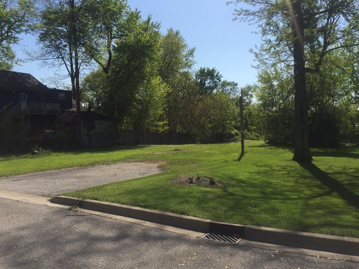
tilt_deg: -0.8
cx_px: 180
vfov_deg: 48.2
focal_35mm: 29
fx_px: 301
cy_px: 134
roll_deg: +0.5
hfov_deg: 61.7
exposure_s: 1/2198
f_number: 2.2
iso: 32
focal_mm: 4.15
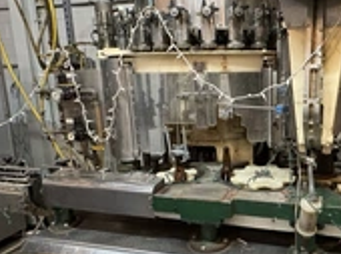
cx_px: 253
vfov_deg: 42.8
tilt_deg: -12.1
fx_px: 325
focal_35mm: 33
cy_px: 130
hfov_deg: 53.1
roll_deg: +0.8
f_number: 2.2
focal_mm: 2.22
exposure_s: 1/60
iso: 1000
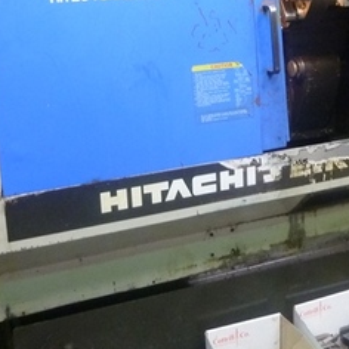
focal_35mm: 60
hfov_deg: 28.1
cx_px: 271
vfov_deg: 28.1
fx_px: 684
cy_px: 77
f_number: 3.3
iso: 400
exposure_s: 1/20
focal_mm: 4.1
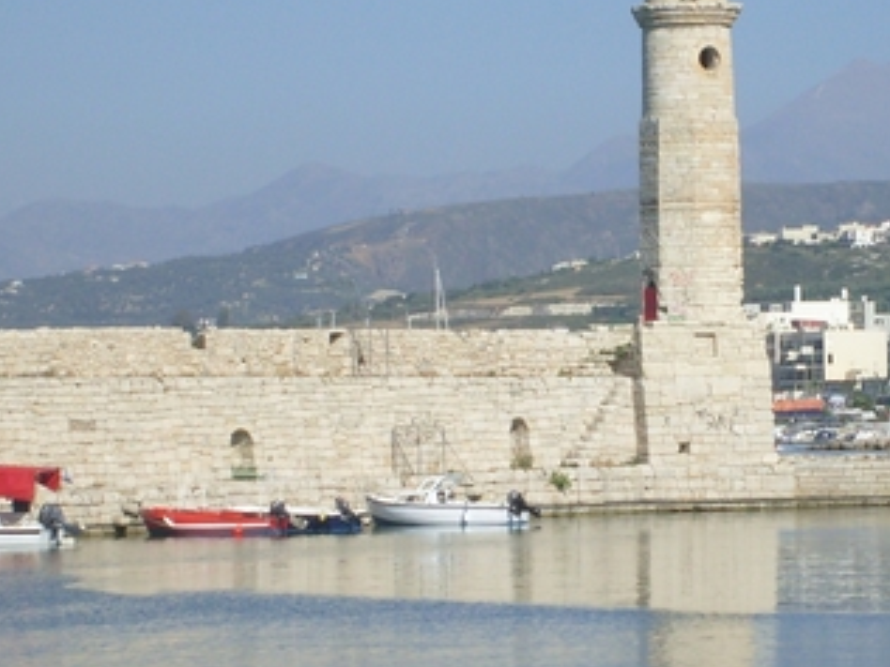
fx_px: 5168
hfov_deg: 9.8
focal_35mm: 201
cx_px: 631
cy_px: 273
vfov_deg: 7.4
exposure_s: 1/180
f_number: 12.4
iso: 80
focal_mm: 17.4
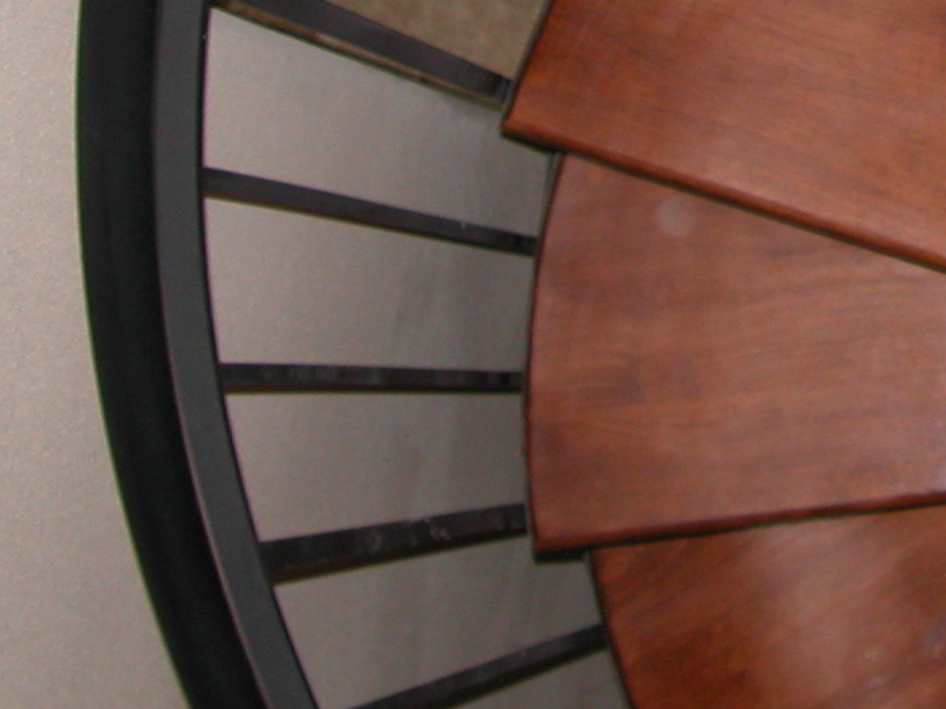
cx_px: 1209
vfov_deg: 11.6
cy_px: -190
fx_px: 3388
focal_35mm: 124
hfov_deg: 15.2
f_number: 2.8
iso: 100
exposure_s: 1/60
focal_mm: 8.9
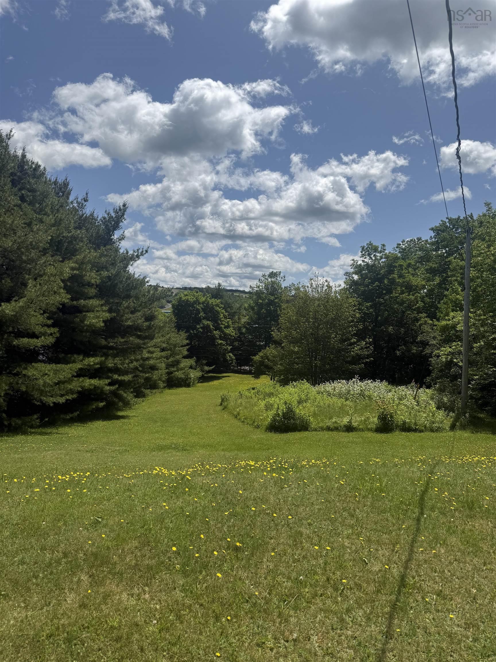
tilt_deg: -0.9
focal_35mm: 24
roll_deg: -2.2
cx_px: 248
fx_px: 459
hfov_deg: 56.8
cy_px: 331
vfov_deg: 71.6
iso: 80
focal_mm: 6.76
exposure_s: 1/8130
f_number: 1.78
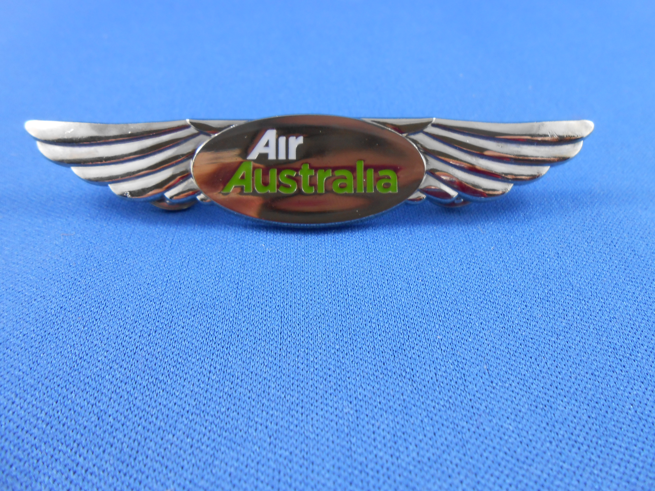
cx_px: 328
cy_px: 246
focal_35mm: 26
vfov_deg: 53.1
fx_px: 492
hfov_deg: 67.3
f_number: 3.5
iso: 160
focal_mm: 4.6
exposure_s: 1/30
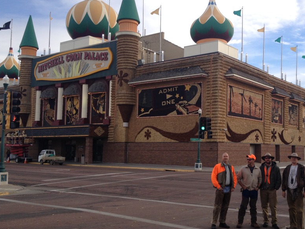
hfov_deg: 40.9
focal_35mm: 46
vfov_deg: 31.5
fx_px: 405
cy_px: 131
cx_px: 195
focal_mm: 4.28
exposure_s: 1/575
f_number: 2.4
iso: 50
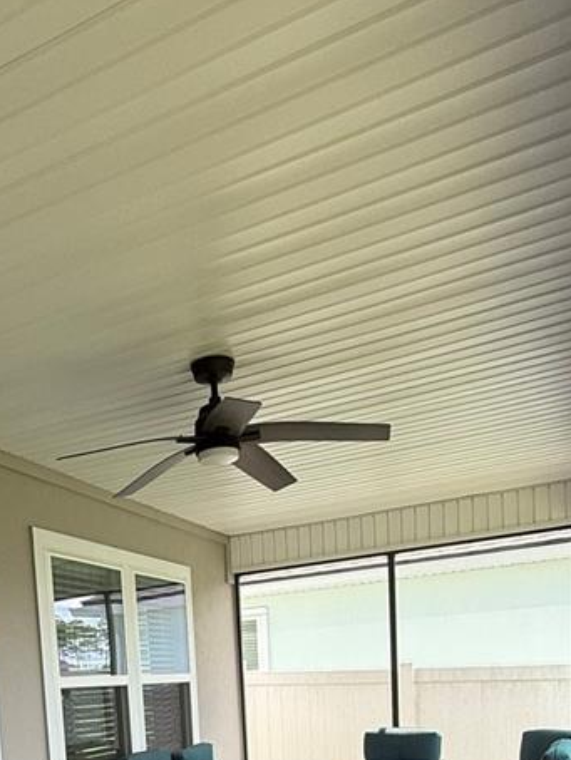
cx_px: 121
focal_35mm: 37
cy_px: 799
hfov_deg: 37.4
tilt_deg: -6.9
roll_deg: +3.9
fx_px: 813
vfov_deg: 41.8
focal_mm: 2.22
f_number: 2.2
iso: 50
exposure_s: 1/261
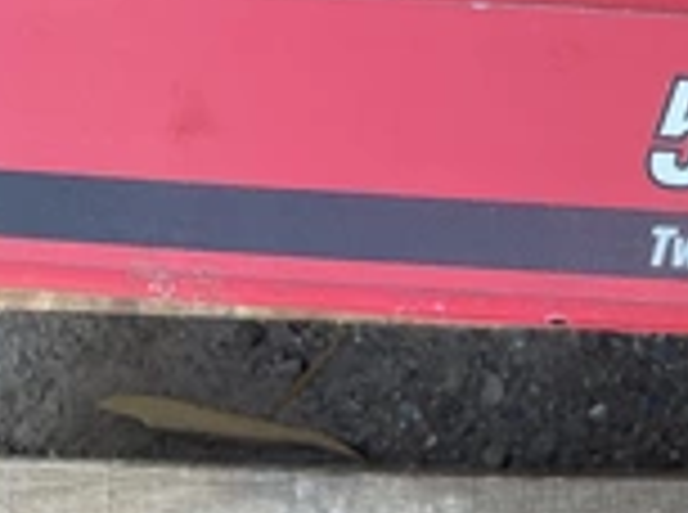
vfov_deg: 19.0
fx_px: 1507
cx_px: 868
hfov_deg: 23.1
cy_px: 63
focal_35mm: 76
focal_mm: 3
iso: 40
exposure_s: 1/122
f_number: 1.8
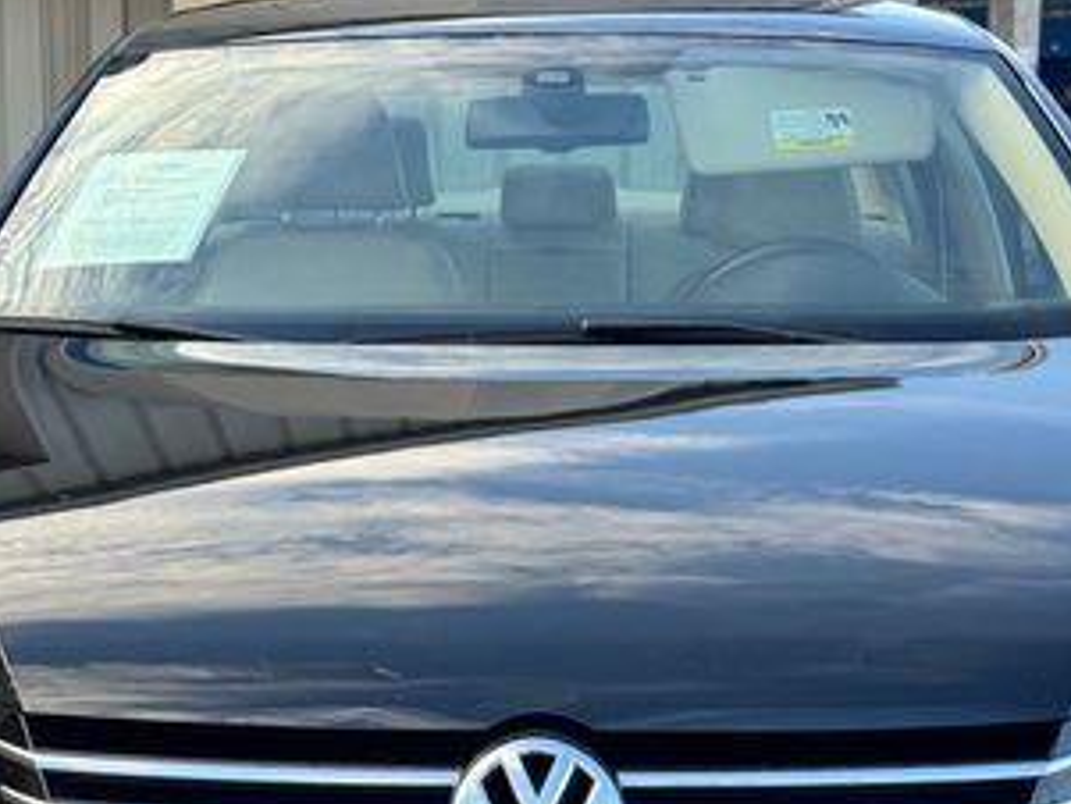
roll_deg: +0.2
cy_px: 644
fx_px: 3157
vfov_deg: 14.4
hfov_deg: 19.2
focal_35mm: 102
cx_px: 448
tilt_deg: -7.0
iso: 64
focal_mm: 6.76
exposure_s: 1/433
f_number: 1.78
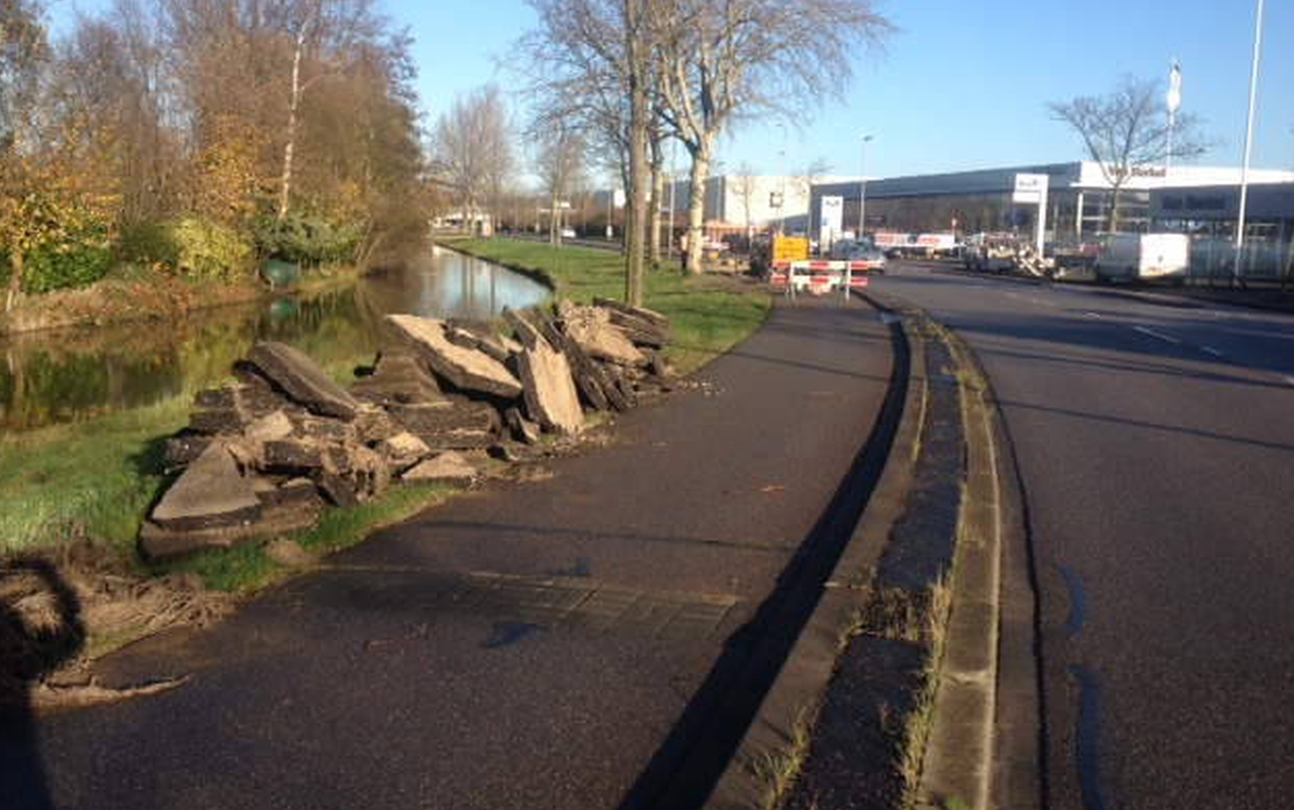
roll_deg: -2.8
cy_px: 358
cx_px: 652
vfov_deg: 33.6
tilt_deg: -6.3
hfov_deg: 51.5
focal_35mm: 38
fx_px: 1340
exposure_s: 1/1042
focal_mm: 4.28
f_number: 2.4
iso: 50
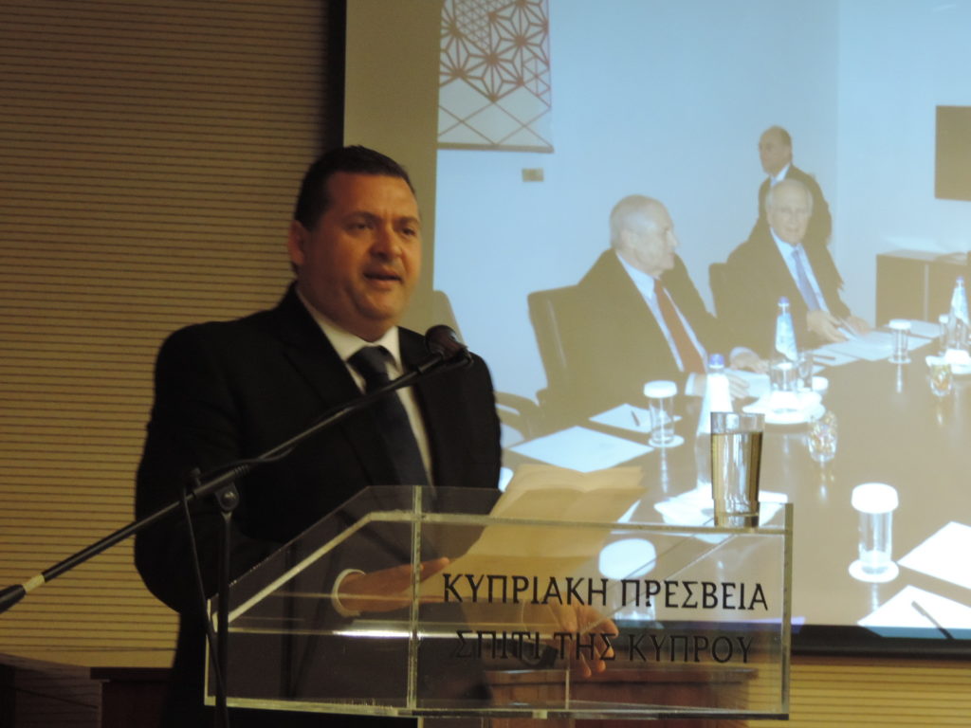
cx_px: 486
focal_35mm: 155
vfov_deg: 9.6
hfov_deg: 12.7
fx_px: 4348
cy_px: 364
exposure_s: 1/30
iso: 800
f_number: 4.4
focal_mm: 27.6
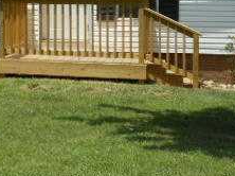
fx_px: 841
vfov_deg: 11.6
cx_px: -31
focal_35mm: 124
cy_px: -49
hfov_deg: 15.4
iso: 80
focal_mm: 7.7
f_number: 3.8
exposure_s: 1/640
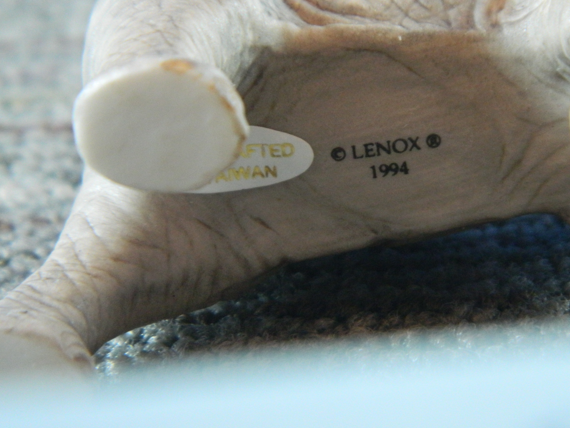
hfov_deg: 10.1
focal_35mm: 195
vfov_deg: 7.6
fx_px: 3211
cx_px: 370
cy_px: 156
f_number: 4.9
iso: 400
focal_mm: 27
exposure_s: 1/10
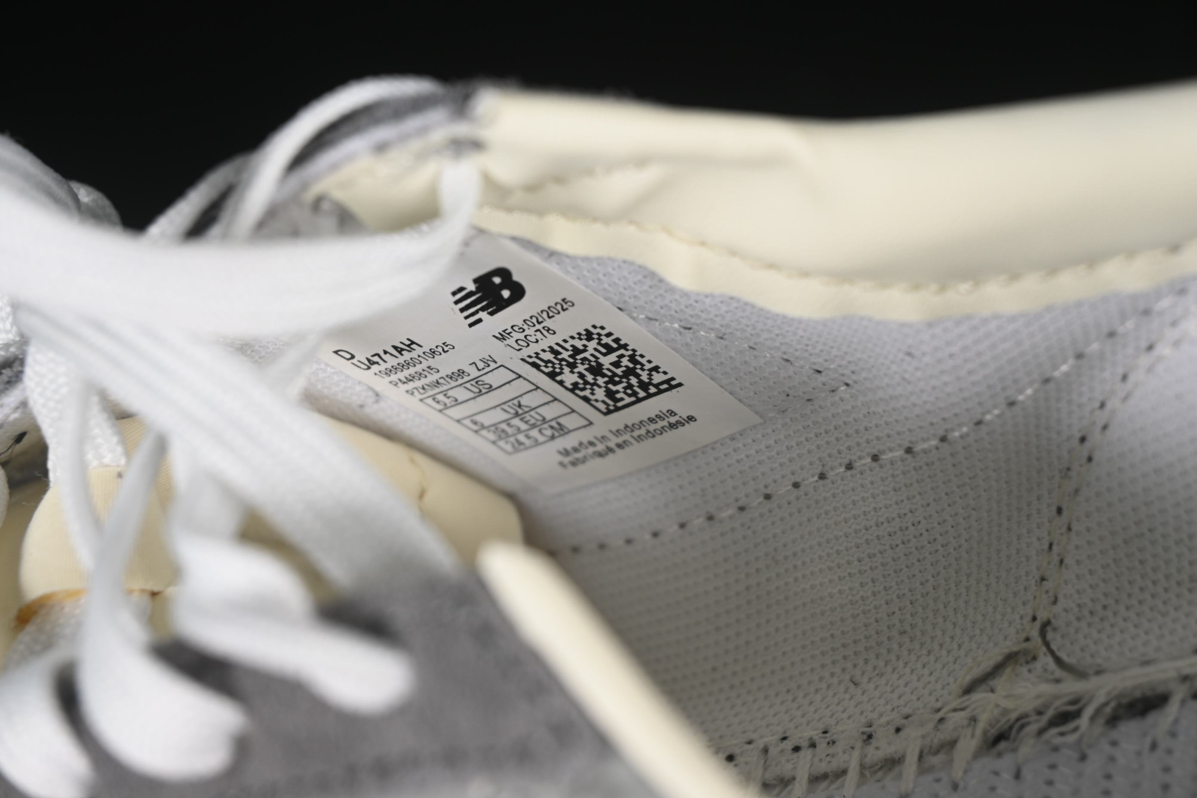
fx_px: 2494
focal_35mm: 75
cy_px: 399
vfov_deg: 18.2
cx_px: 598
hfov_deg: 27.0
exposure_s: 1/60
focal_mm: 50
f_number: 6.3
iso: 160
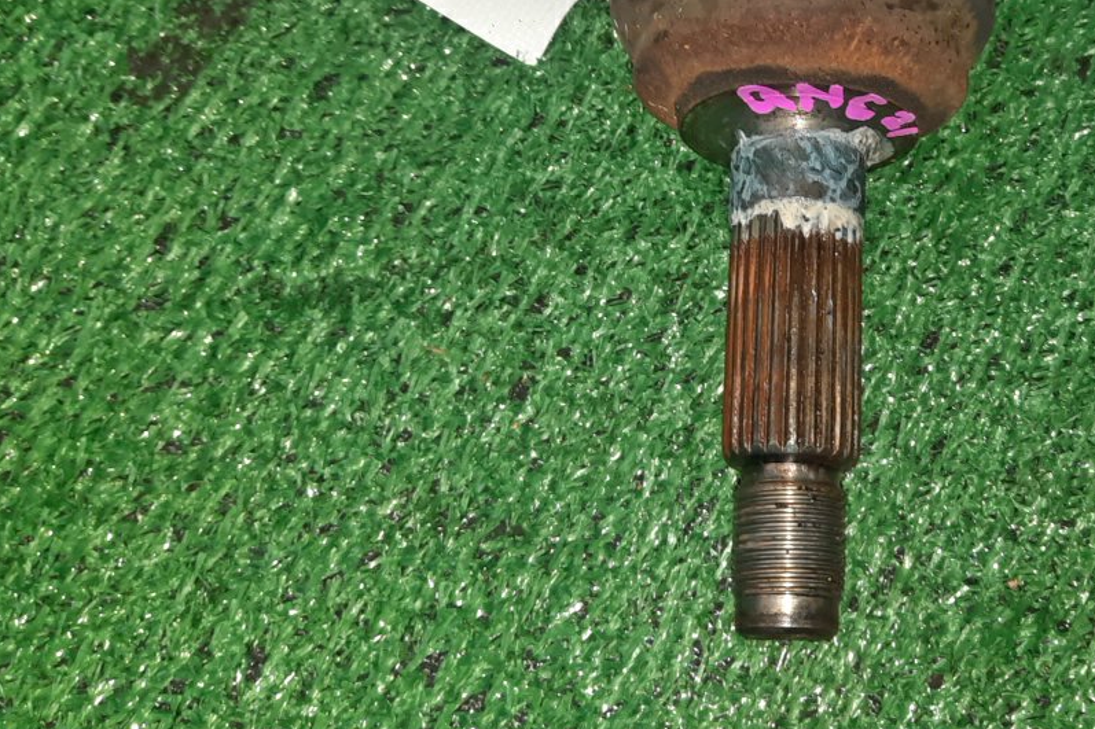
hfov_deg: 41.2
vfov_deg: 28.2
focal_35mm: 47
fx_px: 1429
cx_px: 764
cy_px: 167
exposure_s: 1/50
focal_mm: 4.6
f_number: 2
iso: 378
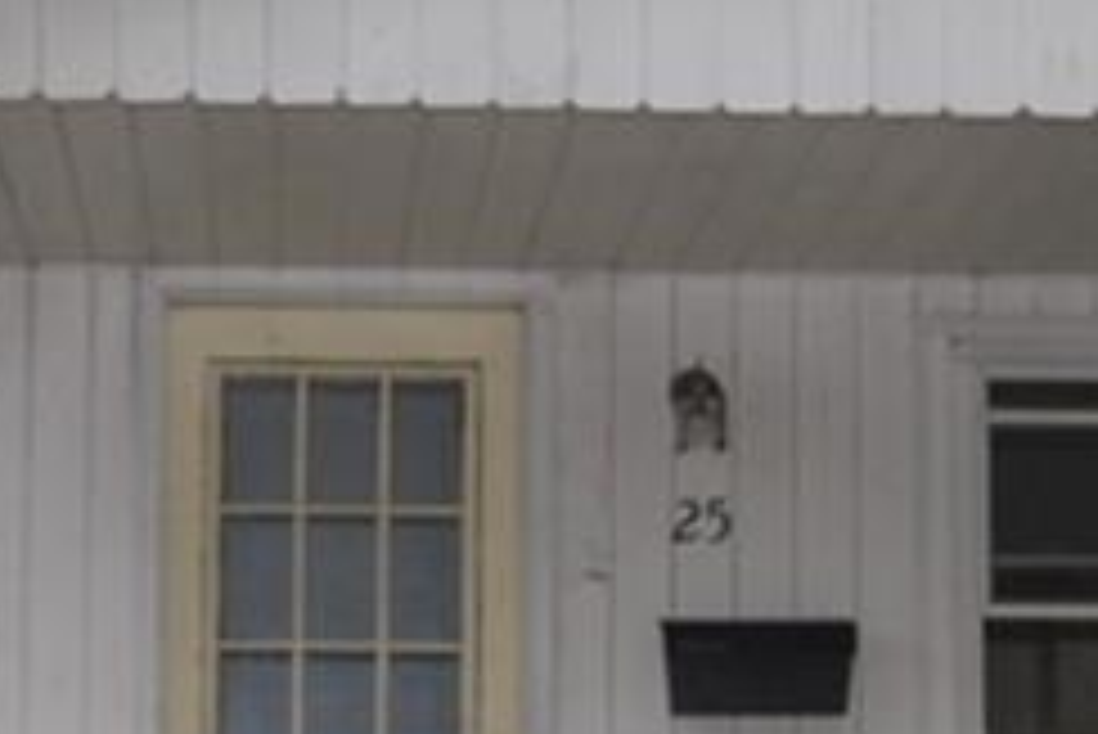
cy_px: 594
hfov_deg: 16.2
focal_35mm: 126
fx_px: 3845
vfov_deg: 10.9
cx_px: 328
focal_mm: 20
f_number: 7.1
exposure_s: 1/200
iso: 100
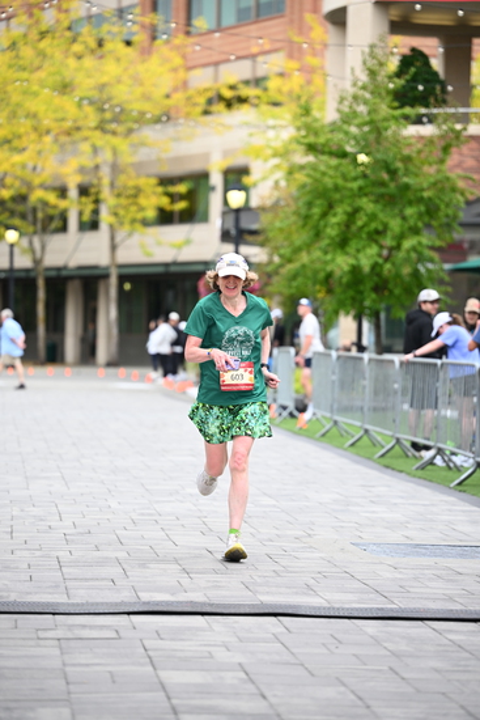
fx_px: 2298
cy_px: 360
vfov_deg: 17.8
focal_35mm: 115
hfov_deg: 11.9
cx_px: 240
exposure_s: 1/1600
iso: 640
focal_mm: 115
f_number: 2.8
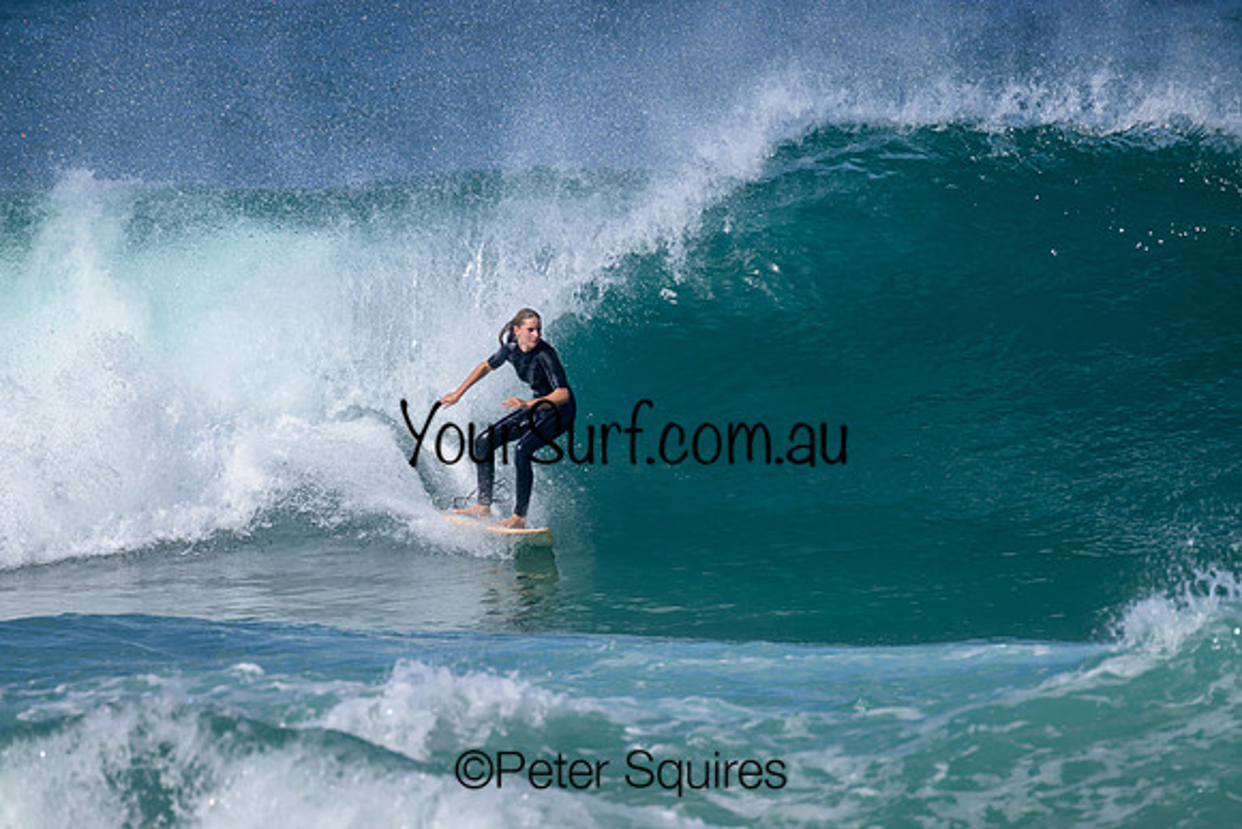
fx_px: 27605
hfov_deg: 2.6
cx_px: 621
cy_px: 414
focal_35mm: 800
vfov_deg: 1.7
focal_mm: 800
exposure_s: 1/2000
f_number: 11
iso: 800
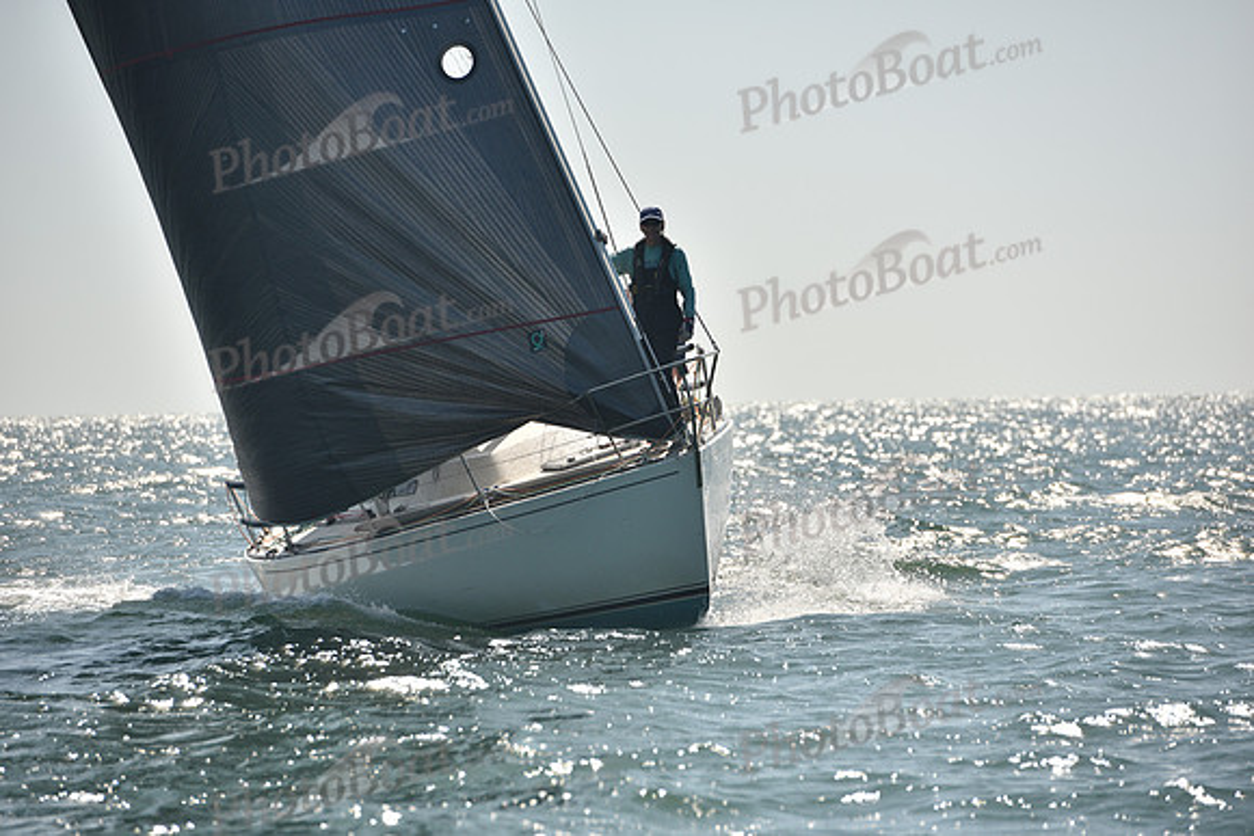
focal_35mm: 200
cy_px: 418
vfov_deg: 6.9
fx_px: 6968
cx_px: 627
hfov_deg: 10.3
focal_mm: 200
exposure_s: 1/1000
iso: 250
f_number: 5
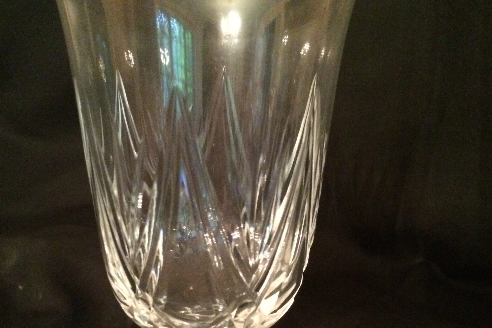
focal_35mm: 41
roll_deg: -0.7
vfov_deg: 32.1
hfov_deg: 47.4
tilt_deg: -18.9
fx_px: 560
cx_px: 244
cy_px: 241
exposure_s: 1/15
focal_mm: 4.15
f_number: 2.2
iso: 800
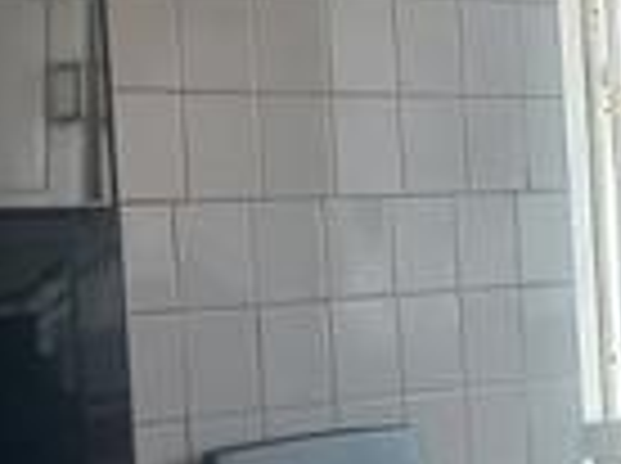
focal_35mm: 145
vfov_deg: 10.2
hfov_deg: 13.6
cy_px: 387
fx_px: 2597
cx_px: 274
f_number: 1.8
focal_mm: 4.6
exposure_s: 1/50
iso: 80
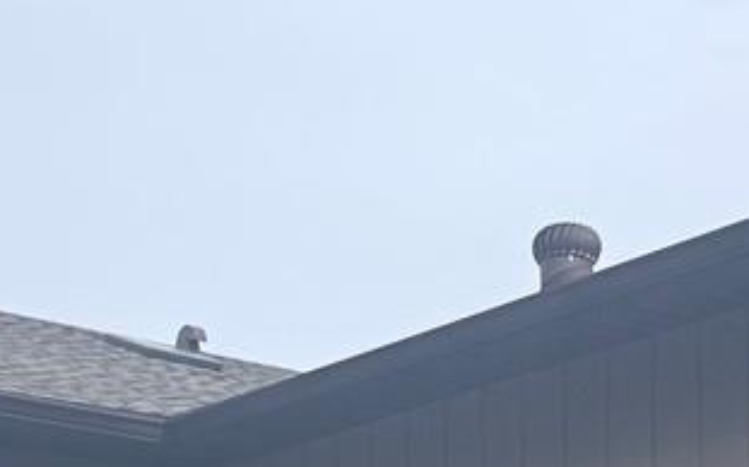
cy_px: 785
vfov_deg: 9.6
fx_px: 2673
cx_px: 397
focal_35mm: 131
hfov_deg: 16.0
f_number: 1.78
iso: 80
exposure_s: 1/5319
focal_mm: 6.76
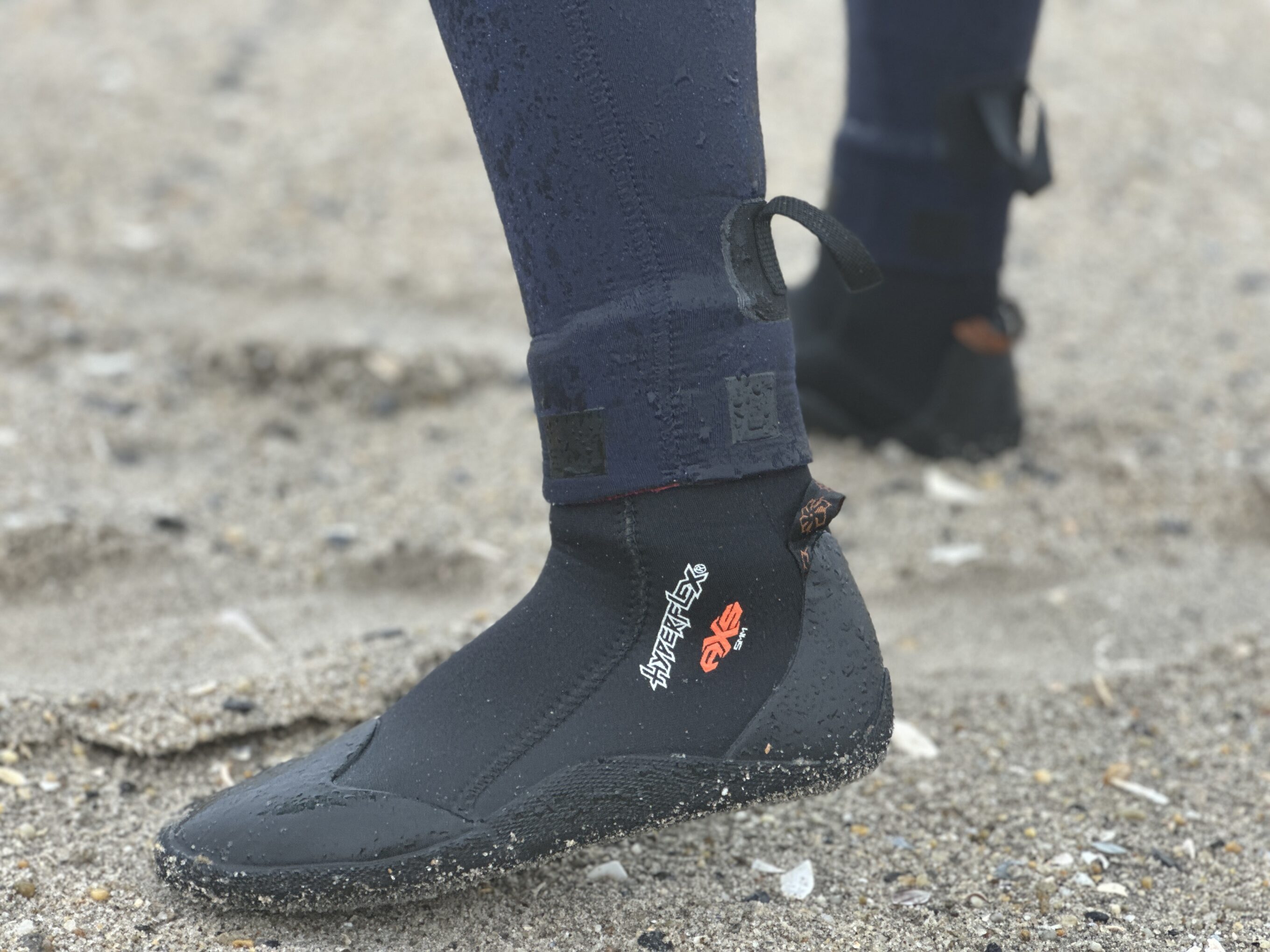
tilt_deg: -23.6
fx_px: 2825
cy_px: 476
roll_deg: -0.9
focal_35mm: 77
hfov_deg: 25.3
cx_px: 635
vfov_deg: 19.1
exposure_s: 1/121
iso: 80
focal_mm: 9
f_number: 2.8
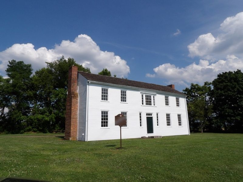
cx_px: 122
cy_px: 91
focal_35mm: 24
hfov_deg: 71.6
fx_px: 168
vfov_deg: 56.8
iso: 100
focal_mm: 4.3
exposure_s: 1/494
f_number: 7.4
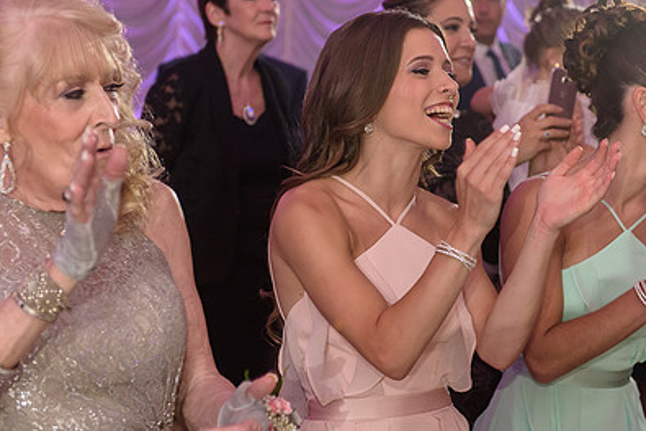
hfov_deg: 22.9
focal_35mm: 88
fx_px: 1580
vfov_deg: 15.6
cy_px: 195
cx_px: 466
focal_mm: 60
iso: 1000
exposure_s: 1/125
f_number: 3.2
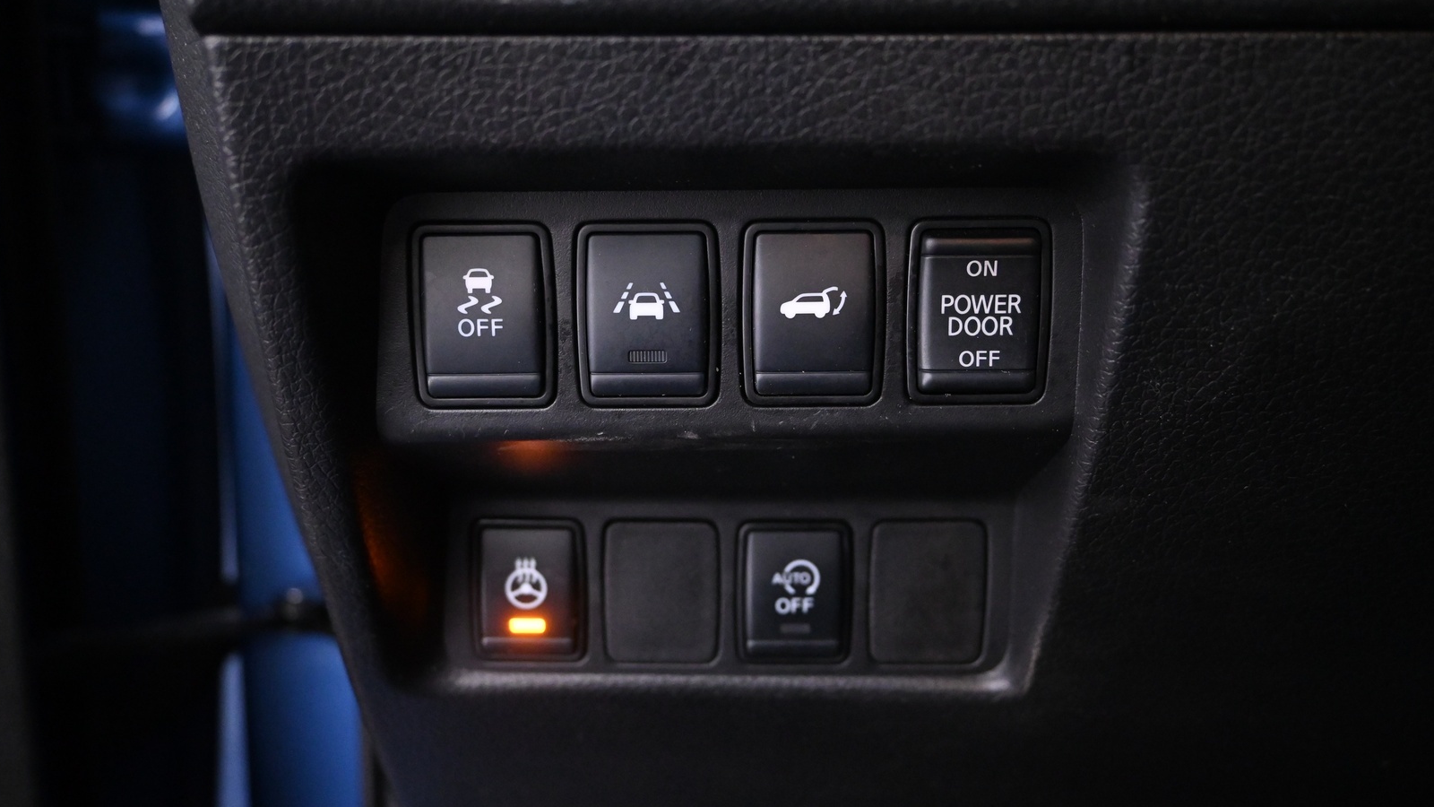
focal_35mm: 35
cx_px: 713
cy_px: 438
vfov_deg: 33.7
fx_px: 1331
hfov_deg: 56.6
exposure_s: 1/15
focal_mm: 22
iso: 4000
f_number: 4
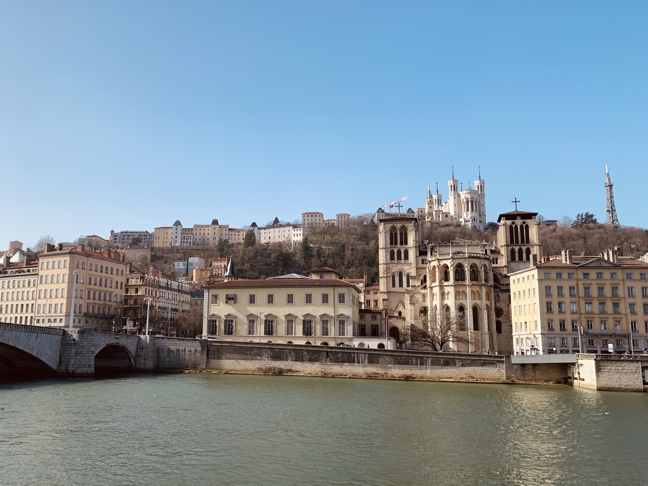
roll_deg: -0.4
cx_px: 264
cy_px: 248
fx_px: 580
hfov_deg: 58.0
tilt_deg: +8.7
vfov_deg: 45.4
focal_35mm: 31
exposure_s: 1/2481
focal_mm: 4.25
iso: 25
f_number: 1.8
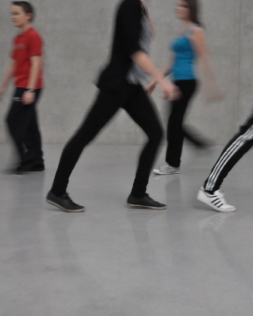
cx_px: 186
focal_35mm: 56
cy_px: 159
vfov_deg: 33.6
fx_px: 524
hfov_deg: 26.8
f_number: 5
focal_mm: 26
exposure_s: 1/20
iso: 3200
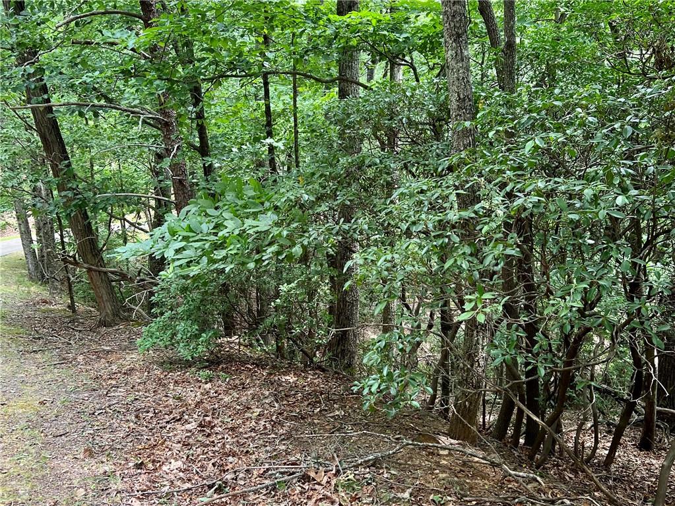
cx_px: 338
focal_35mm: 26
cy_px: 253
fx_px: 507
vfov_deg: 53.1
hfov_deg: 67.3
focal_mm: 5.7
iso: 64
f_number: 1.5
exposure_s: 1/135
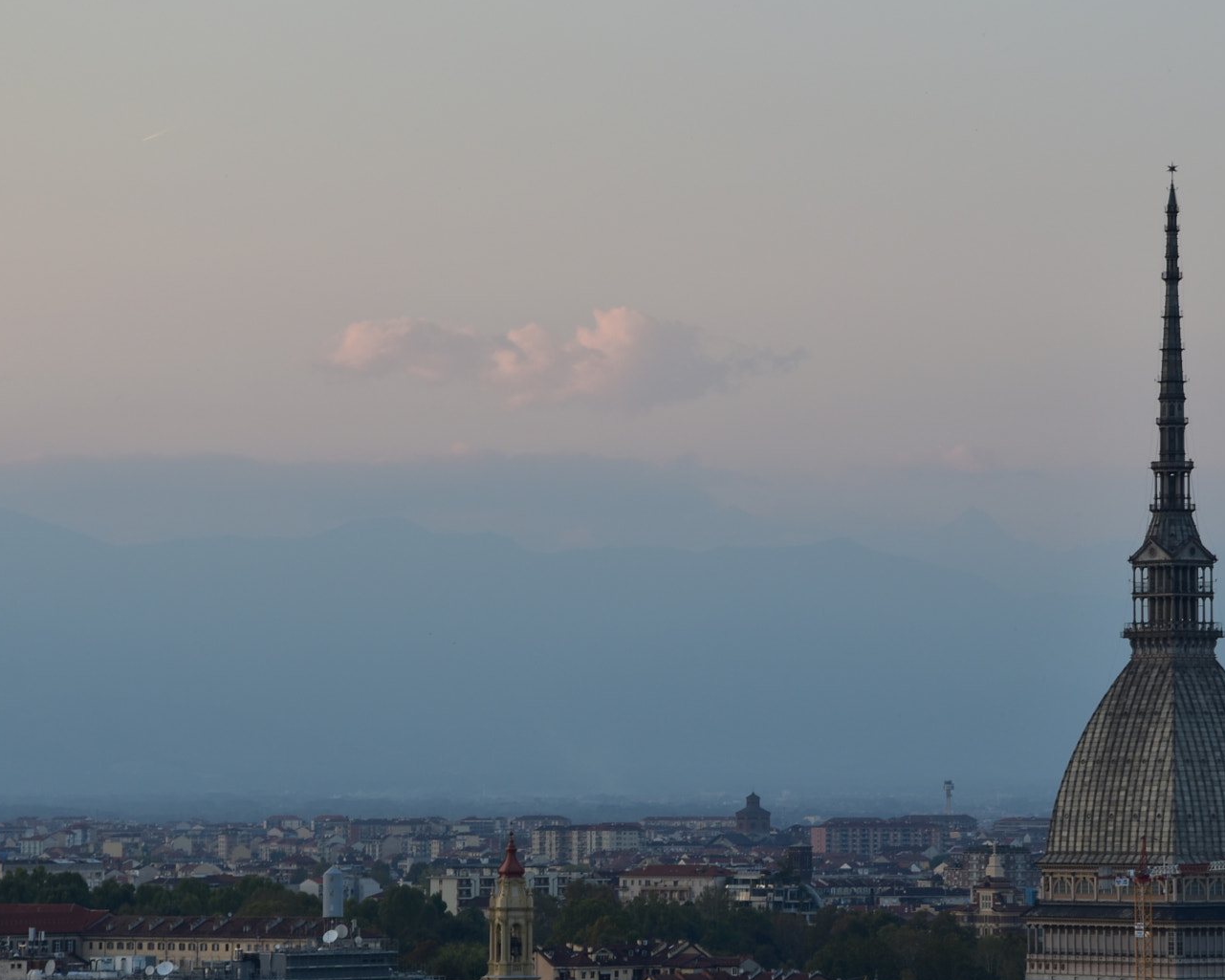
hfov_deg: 11.4
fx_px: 6119
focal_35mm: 169
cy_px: 588
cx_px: 786
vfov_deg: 9.2
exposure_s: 1/50
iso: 100
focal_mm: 75
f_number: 8
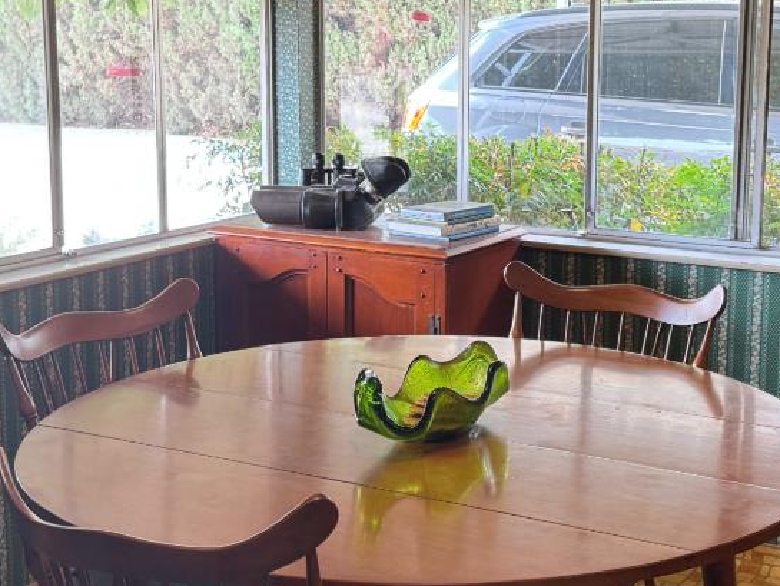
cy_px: 241
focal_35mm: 66
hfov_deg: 29.3
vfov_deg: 22.2
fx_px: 1488
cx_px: 475
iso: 160
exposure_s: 1/60
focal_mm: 6.76
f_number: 1.78
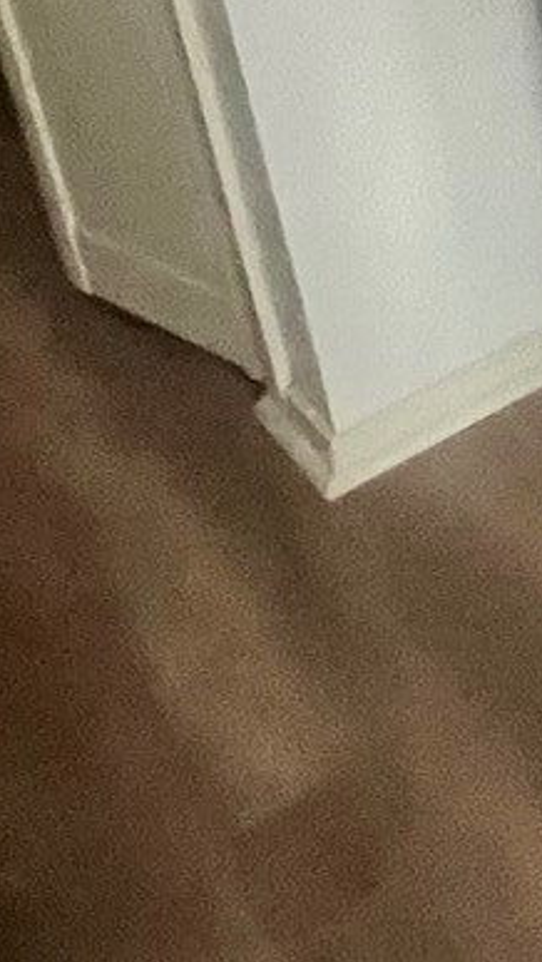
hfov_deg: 13.1
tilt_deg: -19.4
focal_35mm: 75
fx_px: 1914
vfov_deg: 24.9
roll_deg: +0.6
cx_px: 1208
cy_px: -249
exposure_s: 1/41
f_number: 1.8
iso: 1000
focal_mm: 1.57
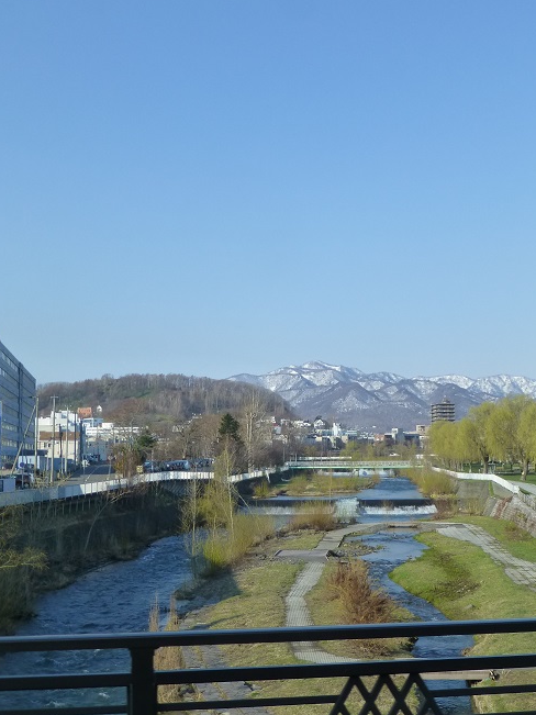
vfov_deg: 41.2
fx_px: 950
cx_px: 304
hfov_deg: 31.5
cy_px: 379
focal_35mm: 46
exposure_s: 1/640
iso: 160
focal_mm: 6.9
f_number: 3.9
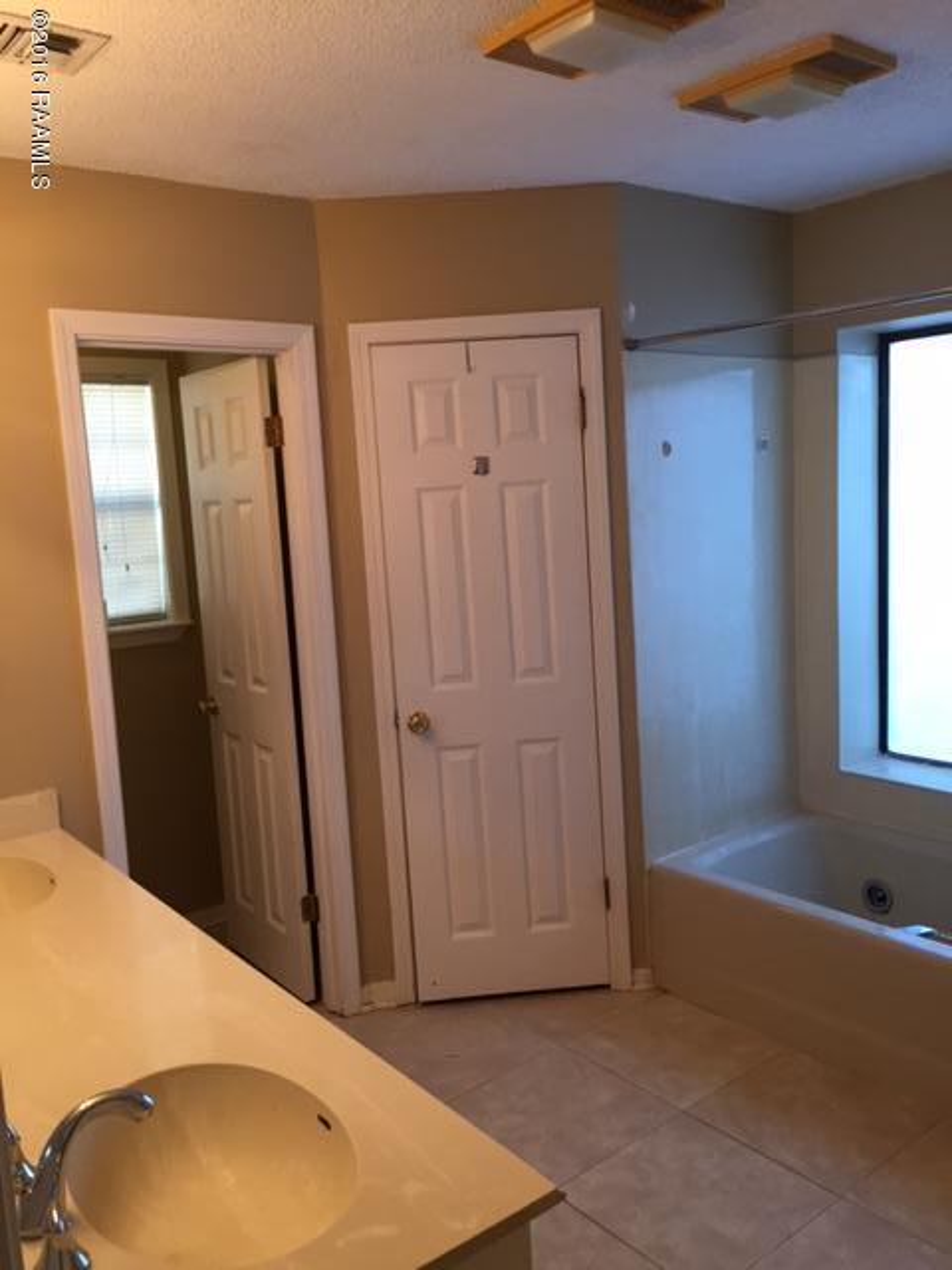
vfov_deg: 61.7
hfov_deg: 48.2
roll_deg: +3.5
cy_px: 635
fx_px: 1063
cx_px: 476
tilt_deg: -8.2
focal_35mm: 29
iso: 32
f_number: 2.2
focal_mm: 4.15
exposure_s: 1/30
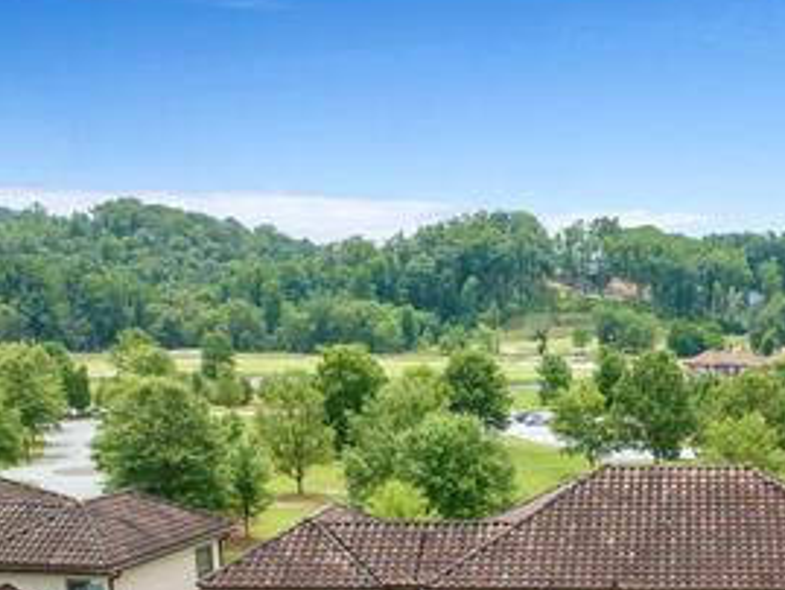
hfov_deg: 32.2
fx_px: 1293
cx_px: 697
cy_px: 610
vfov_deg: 24.3
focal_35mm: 57
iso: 100
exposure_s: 1/400
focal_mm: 12.29
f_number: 6.3
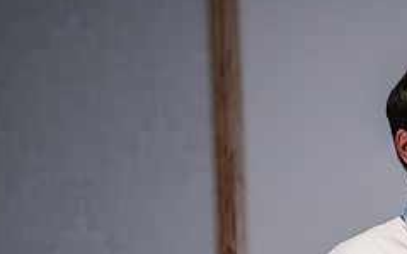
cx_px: 472
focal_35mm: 471
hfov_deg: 4.5
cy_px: 311
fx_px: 5221
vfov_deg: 2.8
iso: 4000
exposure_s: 1/160
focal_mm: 190
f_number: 3.2
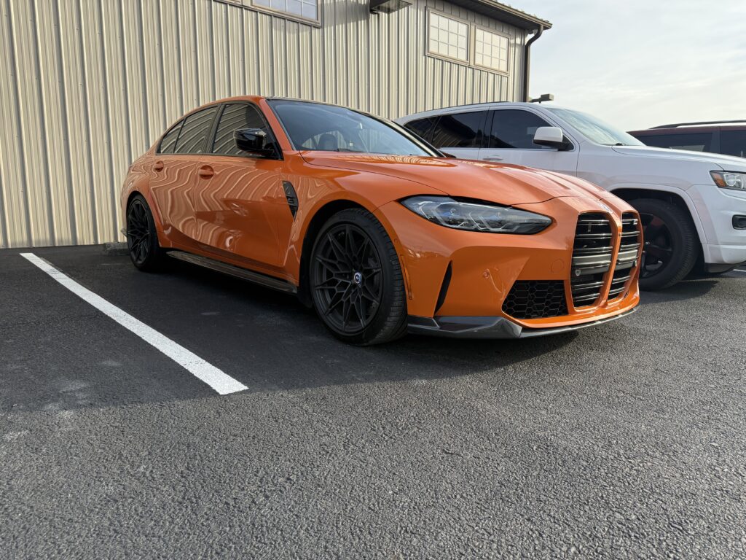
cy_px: 280
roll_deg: +0.2
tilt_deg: -7.6
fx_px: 517
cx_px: 373
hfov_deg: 71.6
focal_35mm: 24
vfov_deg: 56.8
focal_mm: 6.76
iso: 100
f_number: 1.78
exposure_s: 1/1493
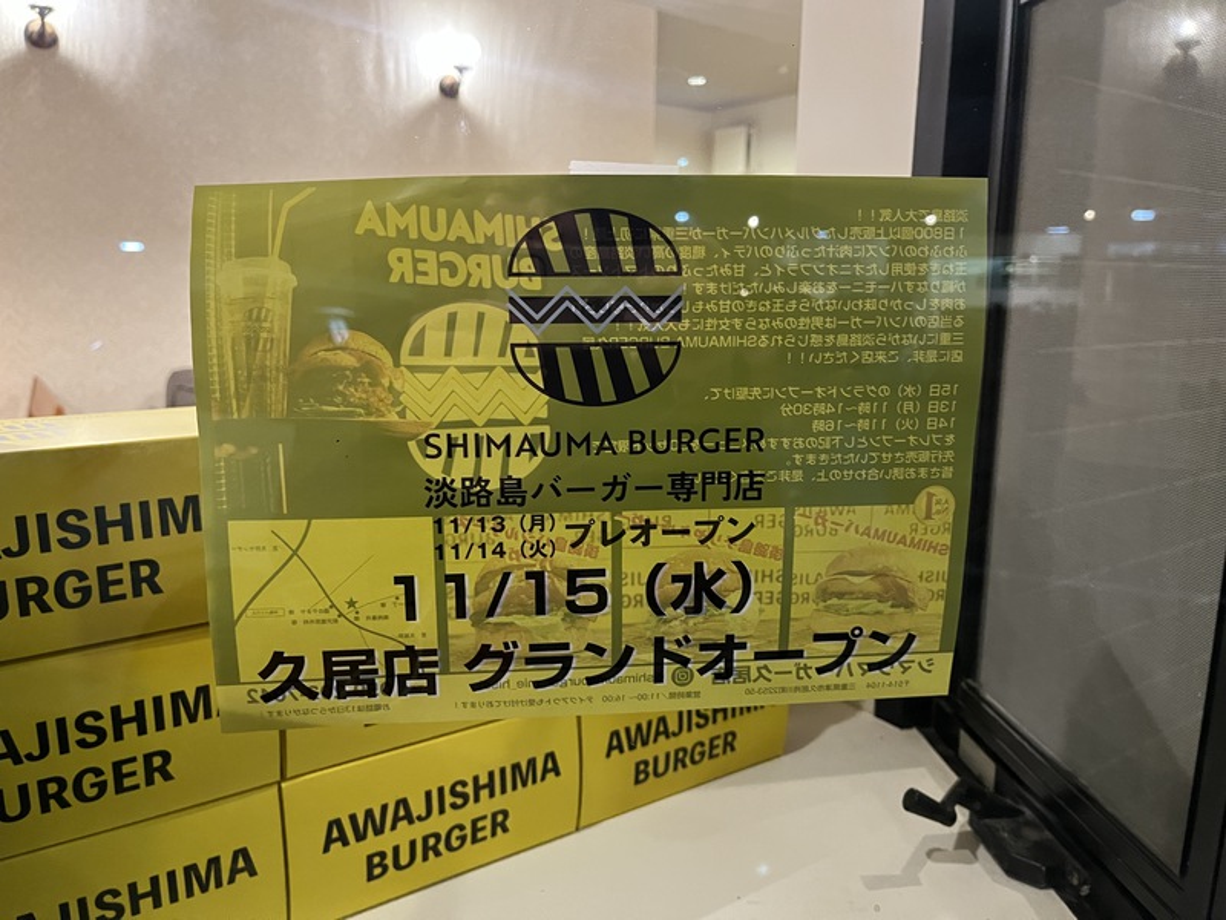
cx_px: 613
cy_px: 460
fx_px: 921
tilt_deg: -11.0
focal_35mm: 26
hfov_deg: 67.3
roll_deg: -1.0
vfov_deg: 53.1
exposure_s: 1/40
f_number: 1.6
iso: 640
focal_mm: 5.1
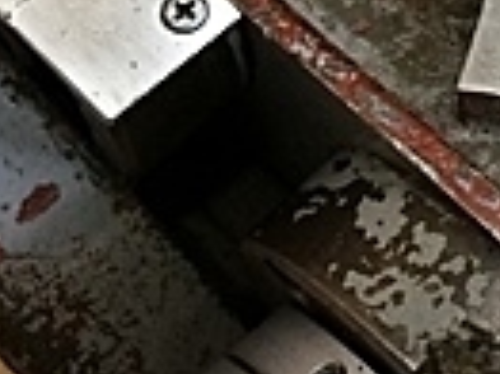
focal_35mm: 142
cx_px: 935
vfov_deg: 10.3
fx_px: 2049
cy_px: -76
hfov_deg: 12.5
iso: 80
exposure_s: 1/30
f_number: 2.2
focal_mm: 4.15
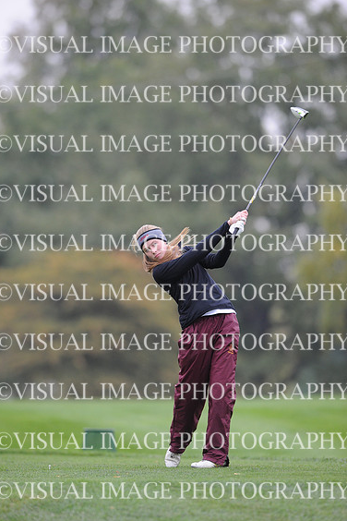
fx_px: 5942
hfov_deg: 3.3
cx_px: 173
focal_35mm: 411
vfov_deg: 5.0
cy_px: 267
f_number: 4
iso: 1250
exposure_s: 1/2000
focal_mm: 400
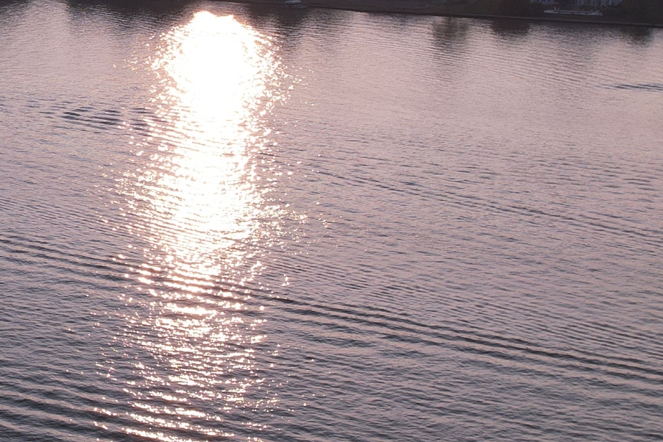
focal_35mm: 75
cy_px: 163
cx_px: -180
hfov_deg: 24.0
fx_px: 1381
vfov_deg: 18.2
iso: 110
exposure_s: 1/60
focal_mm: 8.38
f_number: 2.8
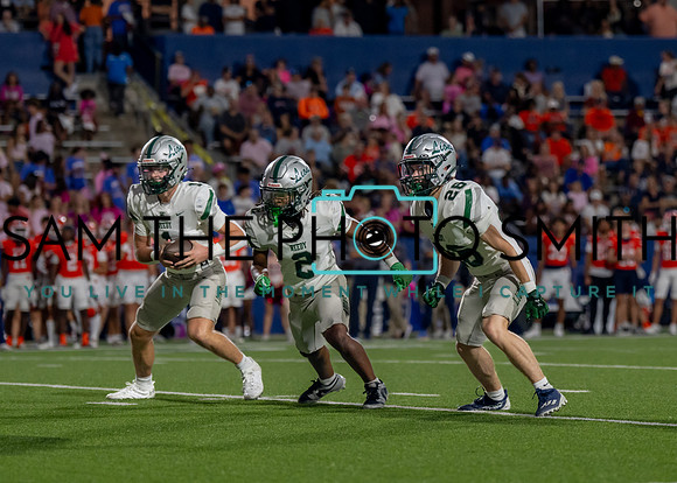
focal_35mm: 220
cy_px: 209
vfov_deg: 6.5
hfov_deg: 9.1
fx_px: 4235
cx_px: 394
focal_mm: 127
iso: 2000
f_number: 2.8
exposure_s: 1/1250
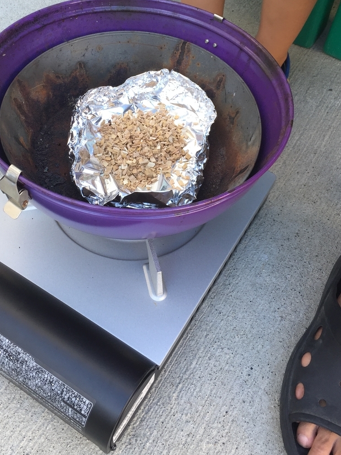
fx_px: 552
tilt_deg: -52.6
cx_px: 138
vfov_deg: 44.3
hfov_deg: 34.2
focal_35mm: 42
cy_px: 158
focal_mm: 4.15
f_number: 2.2
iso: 40
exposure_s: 1/60
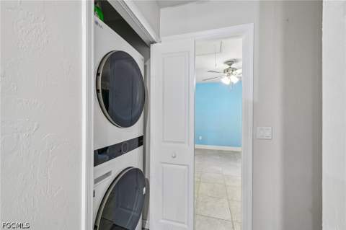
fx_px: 134
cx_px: 173
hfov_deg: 104.3
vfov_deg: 81.1
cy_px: 115
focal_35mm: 14
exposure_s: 1/3.33
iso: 400
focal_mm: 14
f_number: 8
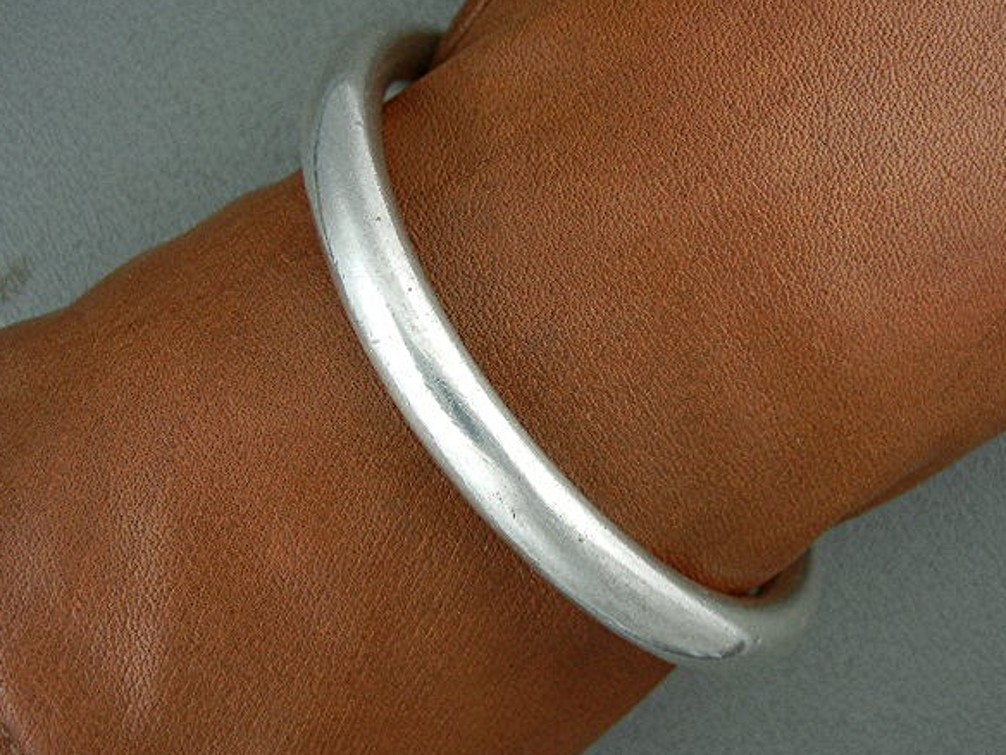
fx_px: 1657
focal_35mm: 57
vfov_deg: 25.7
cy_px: 350
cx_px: 529
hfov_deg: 33.8
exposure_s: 1/6.7
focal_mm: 9.3
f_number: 3.9
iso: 200
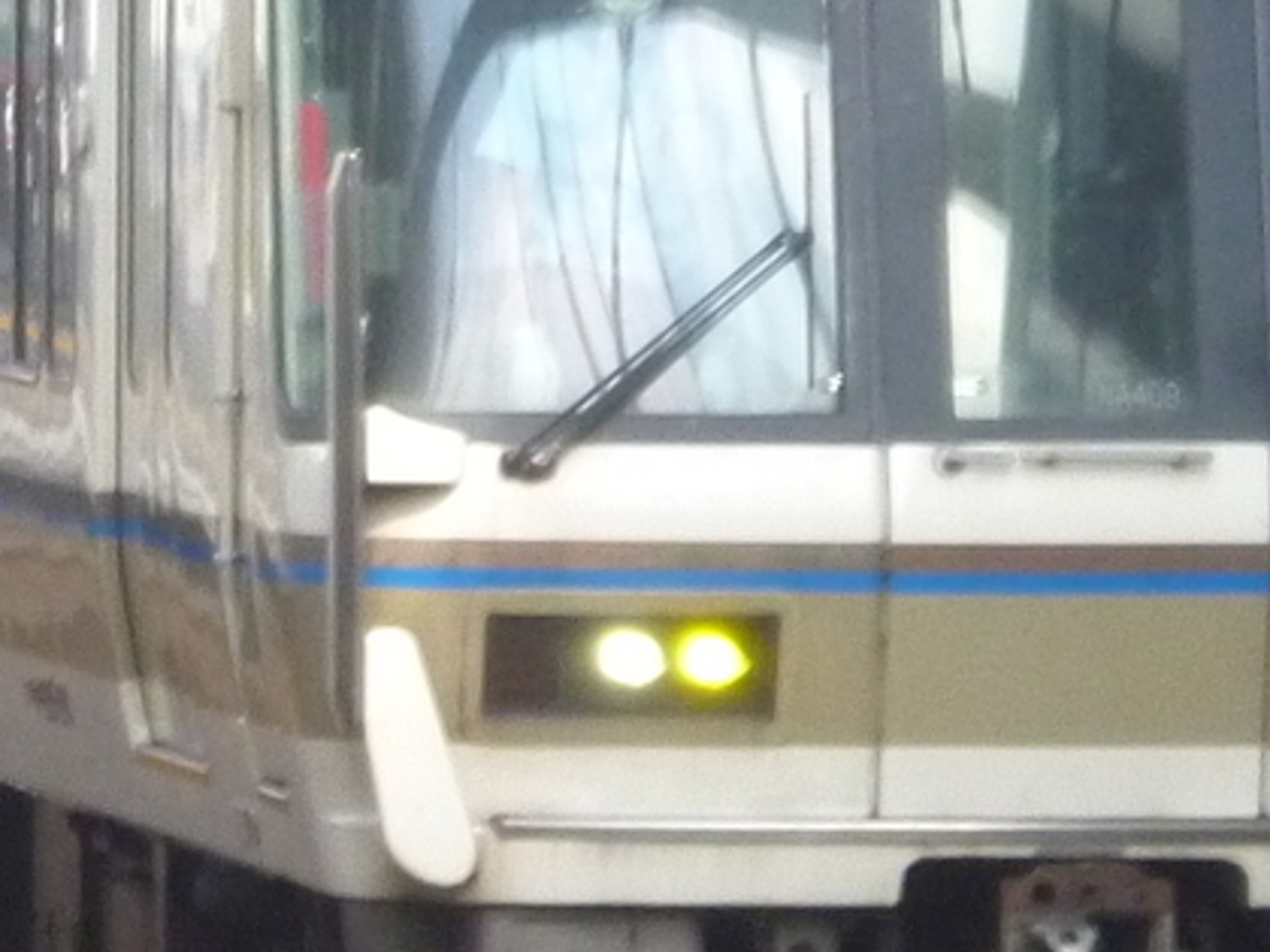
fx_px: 19812
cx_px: 336
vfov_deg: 2.8
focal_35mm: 540
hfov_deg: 3.7
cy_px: 199
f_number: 6.5
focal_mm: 20
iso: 320
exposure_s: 1/125
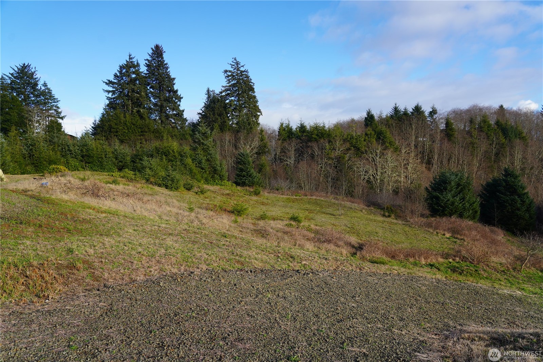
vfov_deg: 53.1
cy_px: 181
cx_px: 272
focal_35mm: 24
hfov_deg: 73.8
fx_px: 362
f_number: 5
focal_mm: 24
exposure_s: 1/250
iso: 100
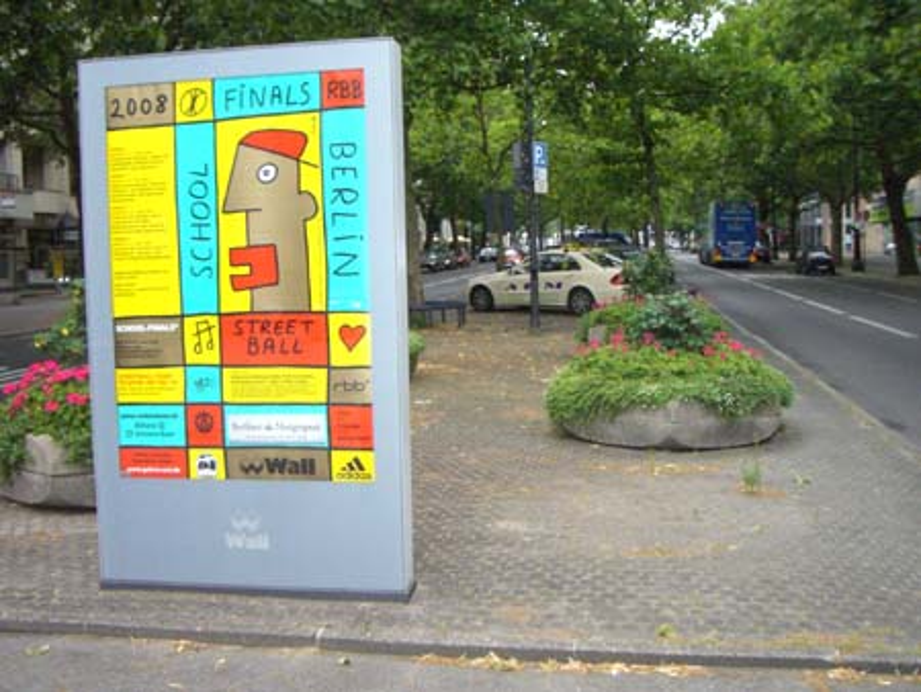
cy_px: 346
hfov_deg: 49.0
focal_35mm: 38
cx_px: 460
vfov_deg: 37.8
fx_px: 1012
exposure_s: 1/640
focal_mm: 6.2
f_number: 4.3
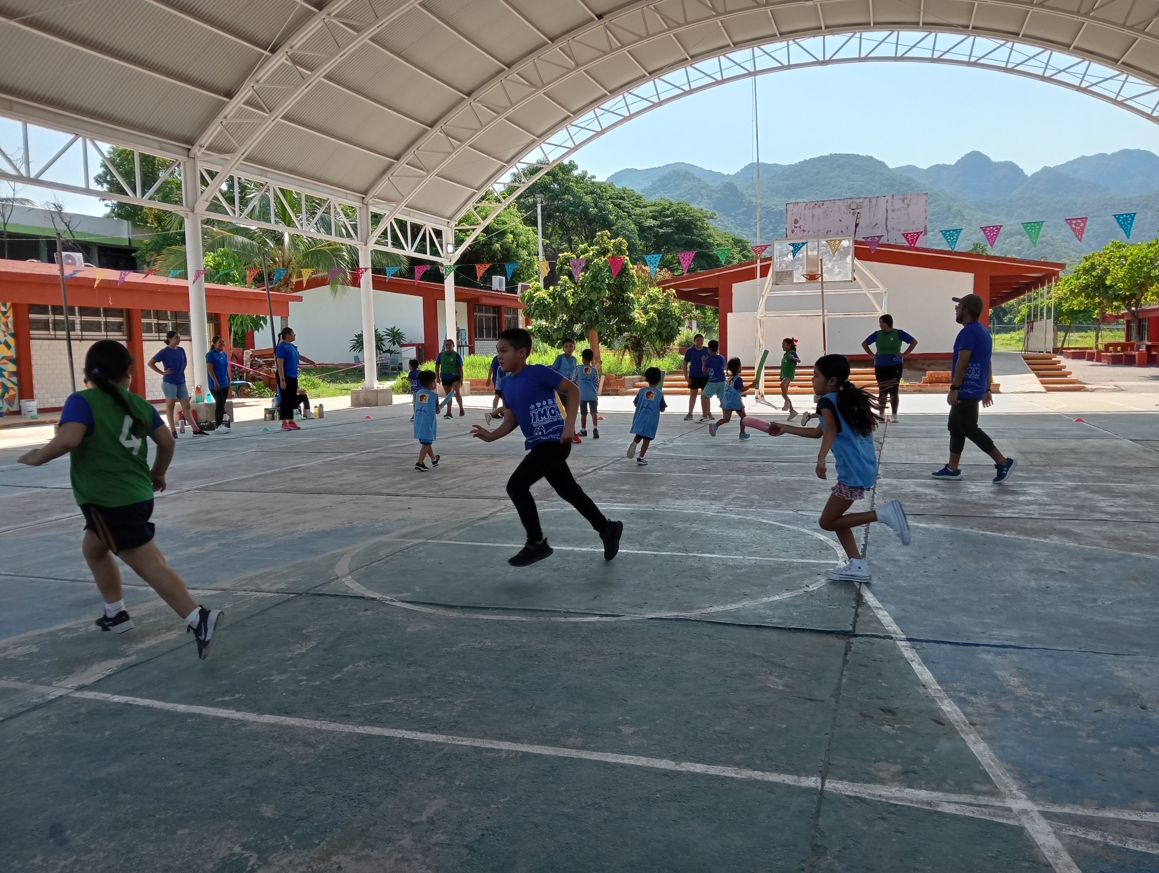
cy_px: 436
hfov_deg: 63.4
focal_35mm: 28
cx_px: 580
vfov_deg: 49.9
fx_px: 939
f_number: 1.8
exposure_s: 1/4348
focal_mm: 3.98
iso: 102
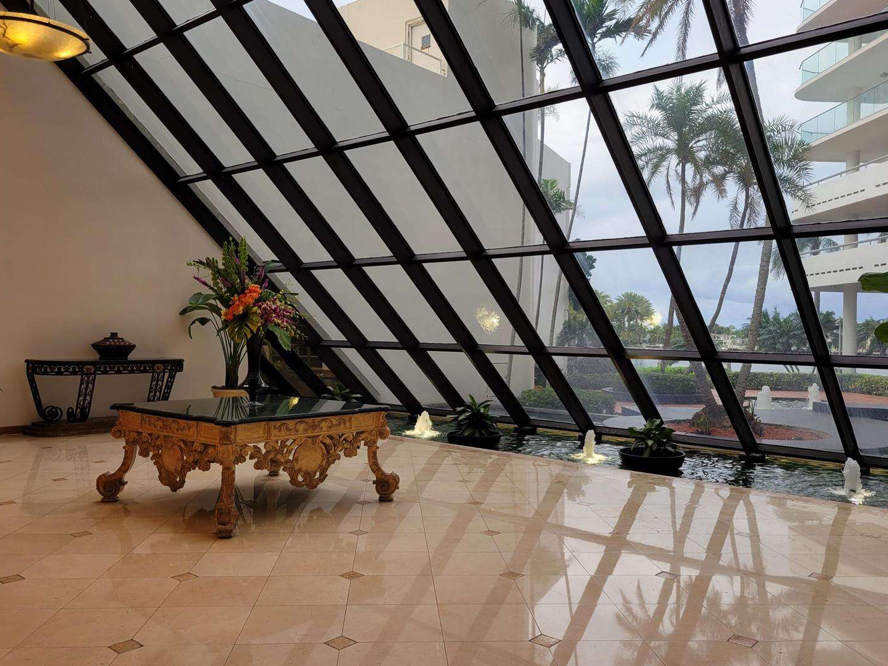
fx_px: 744
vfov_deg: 48.2
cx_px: 459
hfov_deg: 61.6
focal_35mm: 29
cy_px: 319
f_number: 1.8
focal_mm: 5.4
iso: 40
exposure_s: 1/196
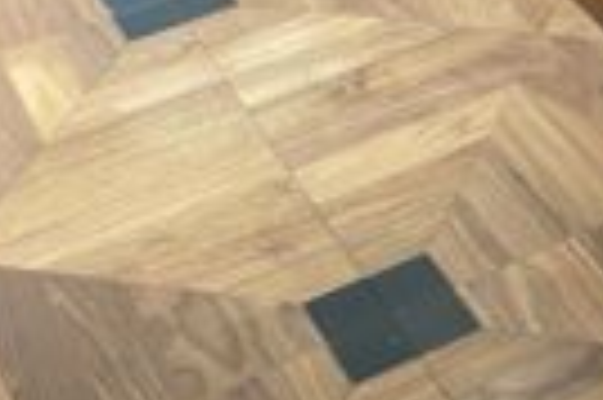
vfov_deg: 9.5
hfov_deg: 14.8
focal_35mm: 129
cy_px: -557
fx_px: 2158
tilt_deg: -18.0
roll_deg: -0.5
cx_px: 886
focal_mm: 4.25
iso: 250
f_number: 1.8
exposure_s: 1/59
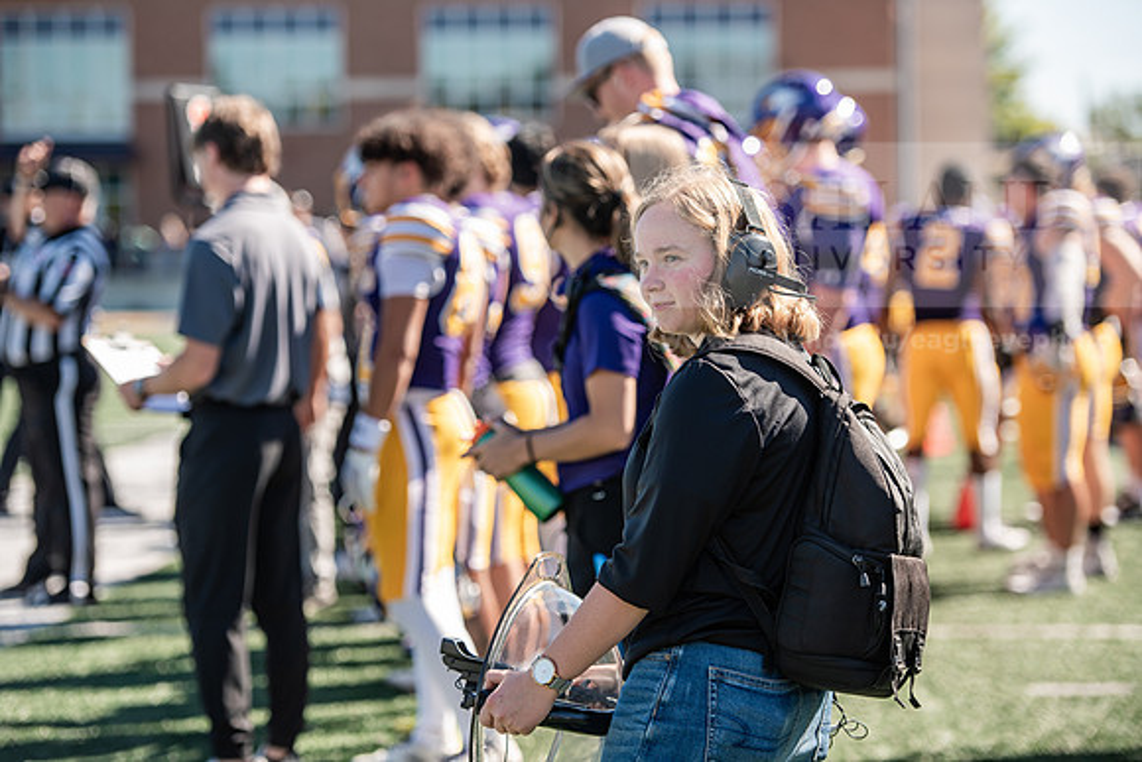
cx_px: 571
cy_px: 381
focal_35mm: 116
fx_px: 3680
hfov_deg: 17.6
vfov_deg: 11.8
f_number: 3.2
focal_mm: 116
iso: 125
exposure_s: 1/640
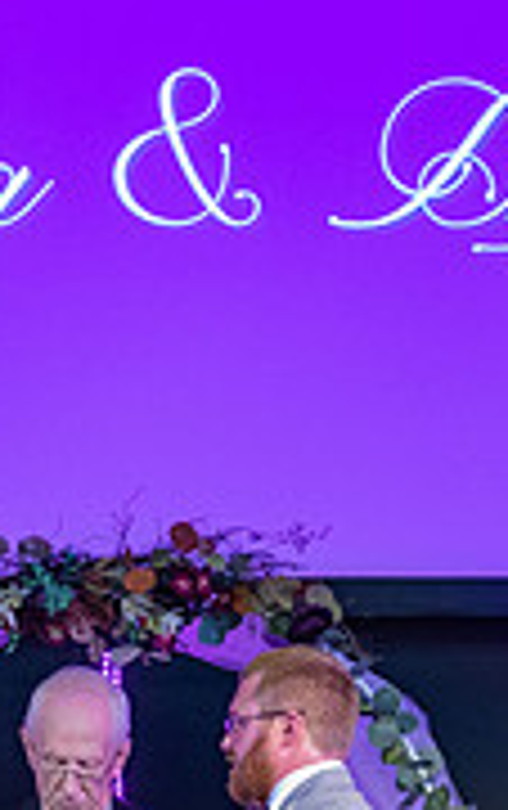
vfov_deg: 5.2
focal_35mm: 402
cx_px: 162
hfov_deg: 3.3
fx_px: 8877
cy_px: 245
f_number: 2.8
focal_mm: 80.4
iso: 1250
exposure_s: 1/100
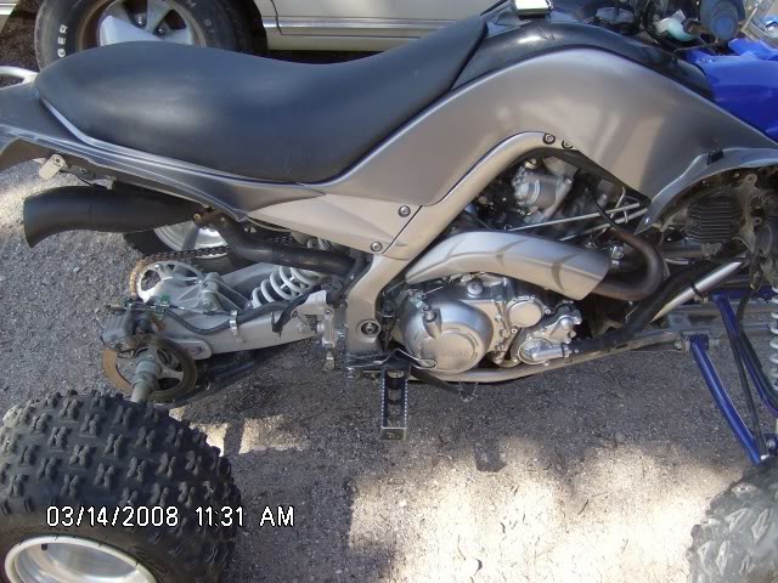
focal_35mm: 36
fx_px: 809
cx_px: 389
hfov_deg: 51.4
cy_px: 292
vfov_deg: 39.7
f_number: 2.8
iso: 100
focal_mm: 6
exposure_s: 1/275
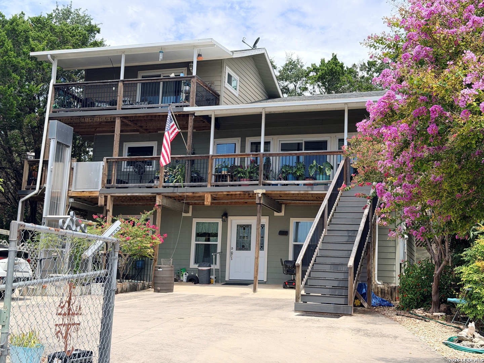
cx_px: 242
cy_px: 182
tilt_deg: +9.0
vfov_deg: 30.3
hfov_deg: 39.7
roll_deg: -2.6
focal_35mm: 48
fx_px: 671
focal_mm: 6.76
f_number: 1.78
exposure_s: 1/3378
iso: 80
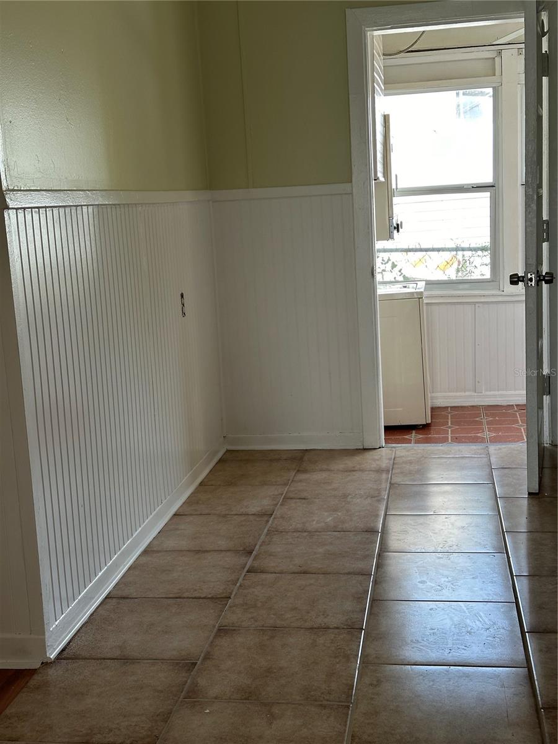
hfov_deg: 30.3
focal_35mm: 48
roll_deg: +1.9
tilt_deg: -9.8
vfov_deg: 39.7
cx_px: 279
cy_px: 372
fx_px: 1032
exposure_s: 1/120
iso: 50
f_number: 1.78
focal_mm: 6.86
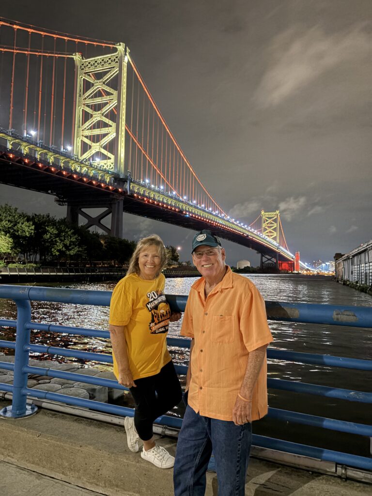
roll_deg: -2.1
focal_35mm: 26
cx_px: 186
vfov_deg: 67.3
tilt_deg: +4.0
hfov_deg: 53.1
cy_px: 248
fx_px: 373
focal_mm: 5.96
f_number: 1.6
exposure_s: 1/15
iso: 1250
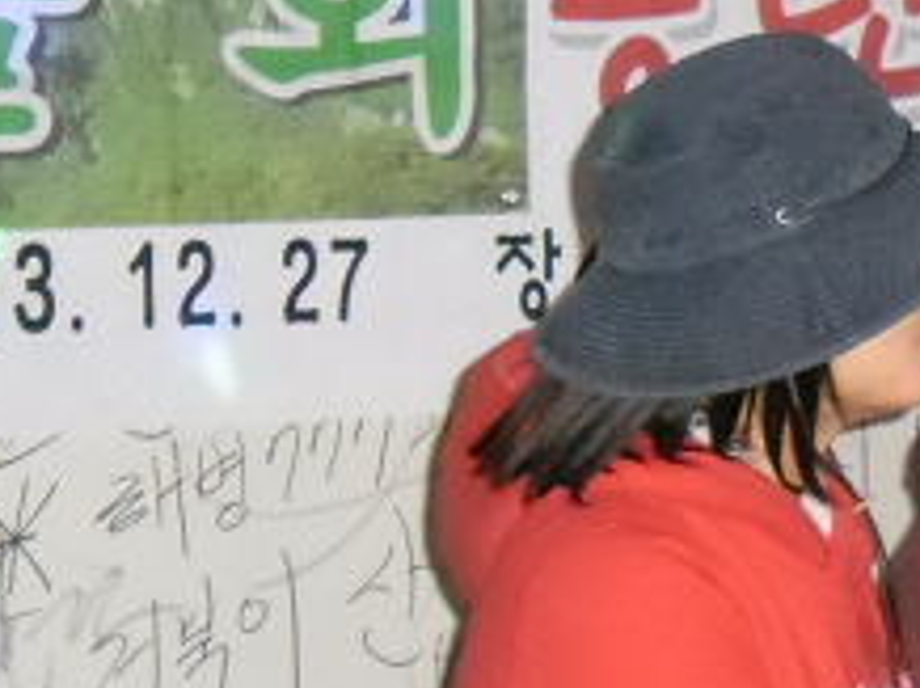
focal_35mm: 117
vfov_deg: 12.6
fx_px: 3106
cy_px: 371
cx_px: 1462
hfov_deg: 15.3
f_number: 3.5
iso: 400
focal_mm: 4.9
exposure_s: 1/45
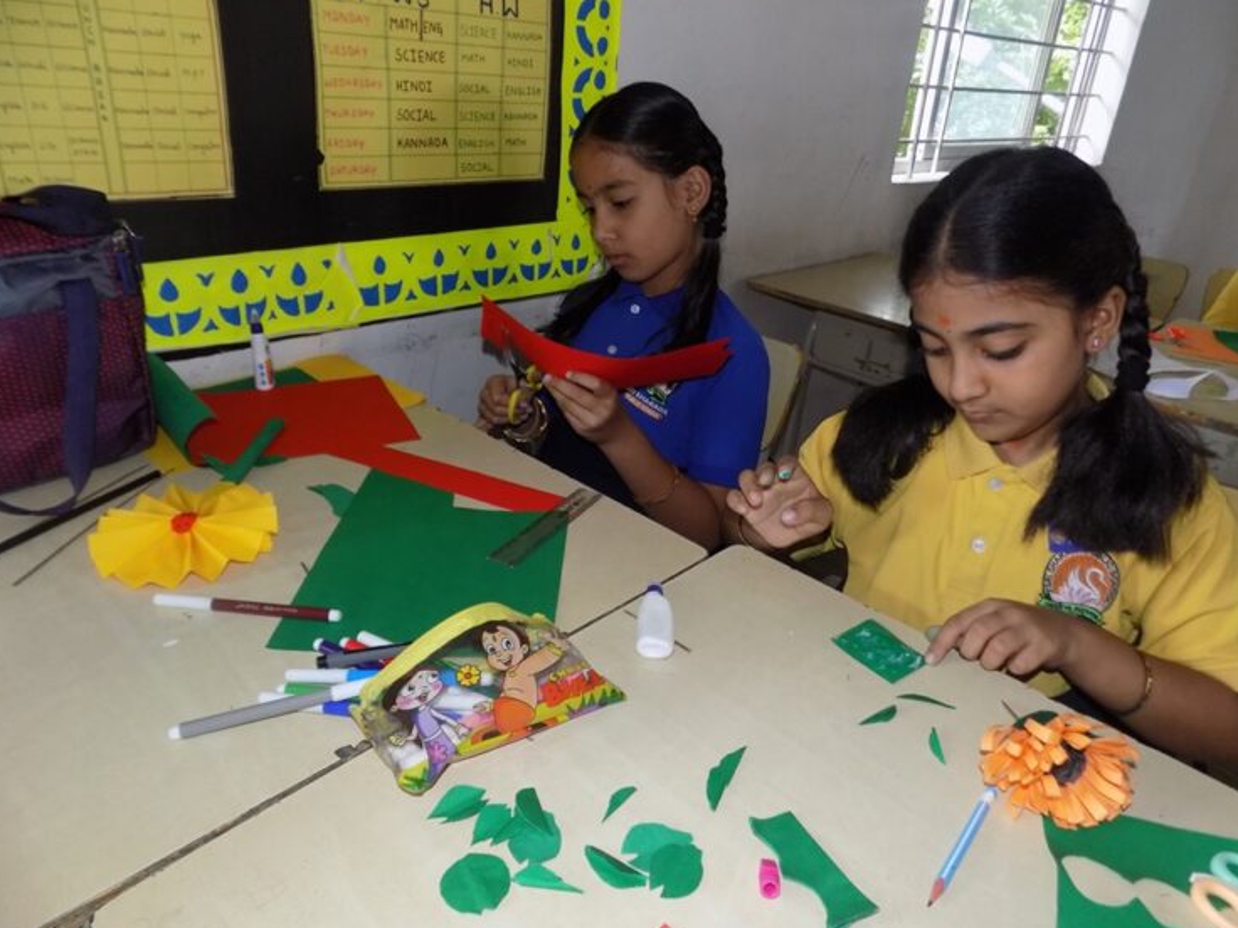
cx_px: 634
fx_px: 858
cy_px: 467
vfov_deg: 56.8
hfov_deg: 71.6
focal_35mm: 24
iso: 200
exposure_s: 1/30
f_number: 3.1
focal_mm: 4
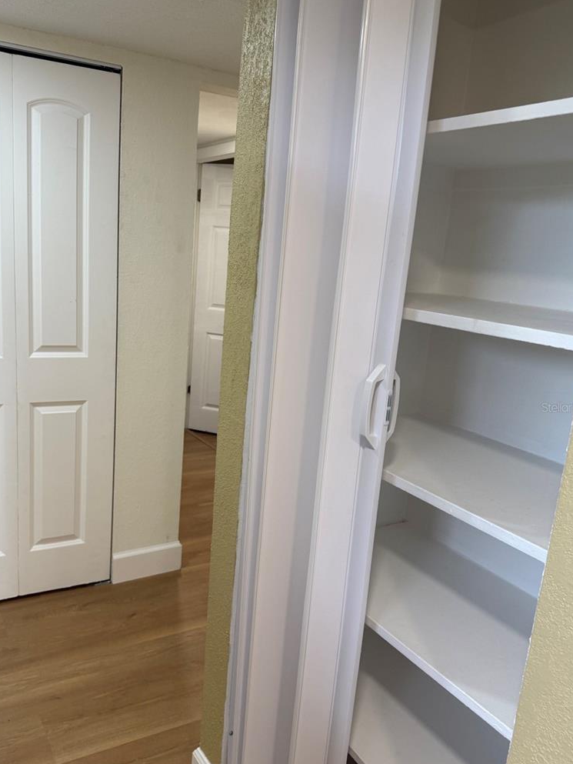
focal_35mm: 29
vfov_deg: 61.6
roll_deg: -4.0
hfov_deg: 48.1
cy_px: 407
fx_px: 640
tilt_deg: -13.4
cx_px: 250
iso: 125
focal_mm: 6.76
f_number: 1.78
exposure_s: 1/120
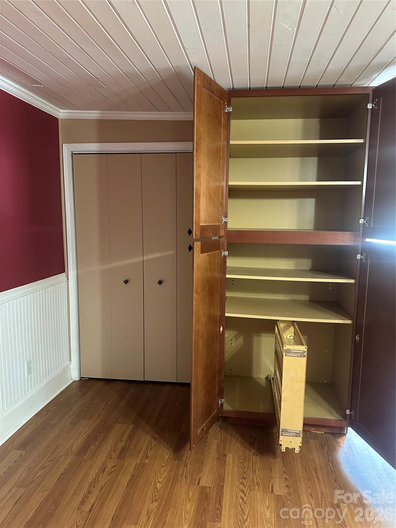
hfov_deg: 56.8
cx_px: 198
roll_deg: -1.6
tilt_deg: -6.3
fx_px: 366
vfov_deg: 71.6
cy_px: 264
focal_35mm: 24
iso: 640
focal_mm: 6.86
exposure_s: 1/40
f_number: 1.78
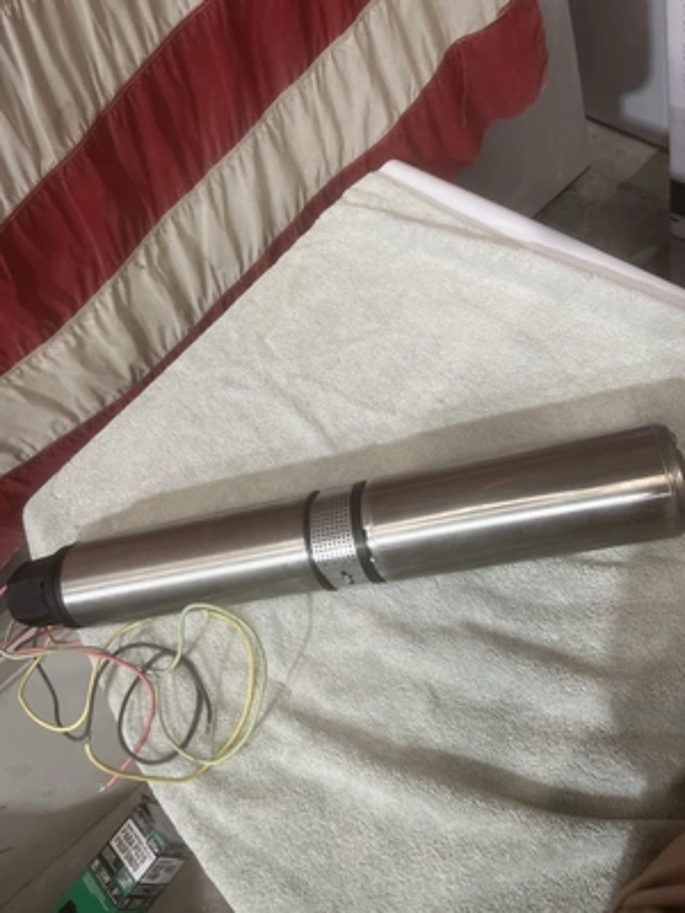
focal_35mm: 26
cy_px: 456
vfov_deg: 67.3
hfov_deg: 53.1
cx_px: 342
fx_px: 686
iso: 125
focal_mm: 5.1
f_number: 1.6
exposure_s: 1/120
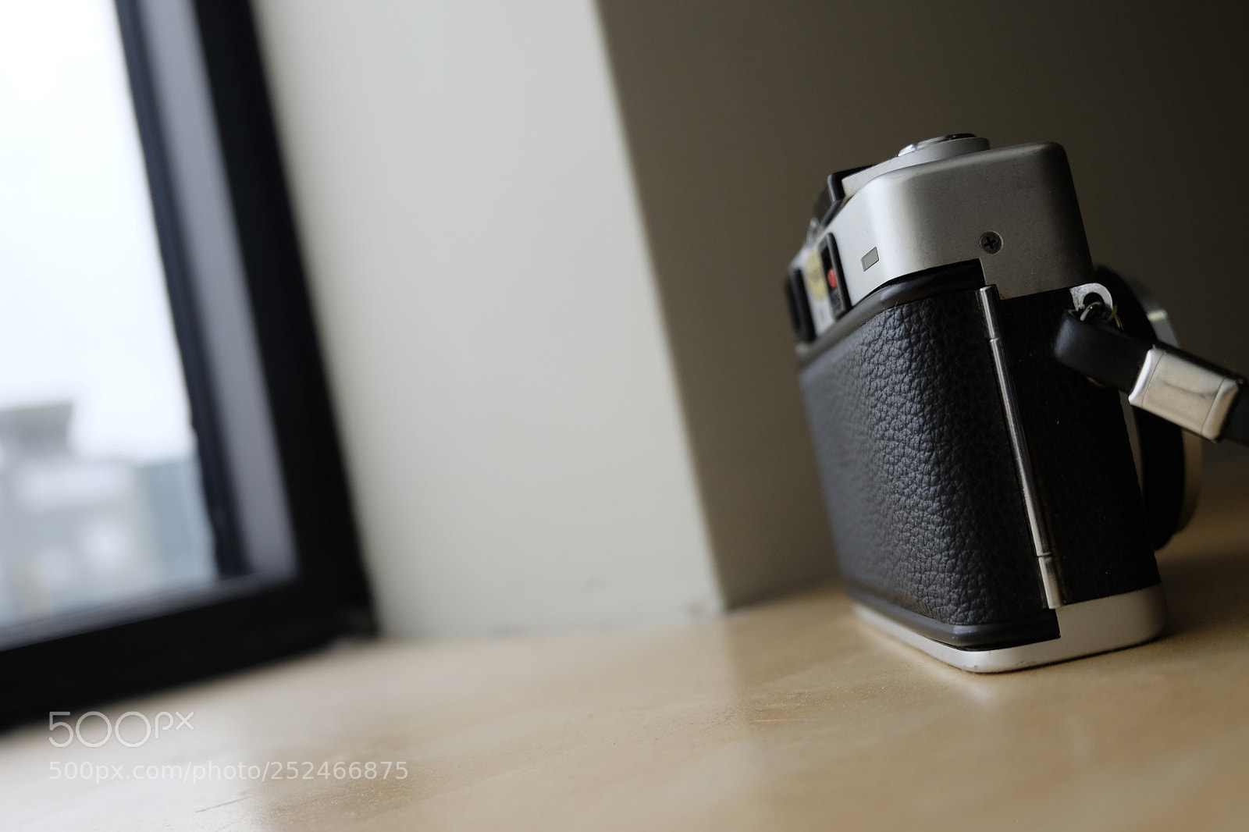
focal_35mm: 38
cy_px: 416
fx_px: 1318
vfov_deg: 35.0
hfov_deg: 50.7
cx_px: 624
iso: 400
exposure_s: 1/480
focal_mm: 25.6
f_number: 4.5
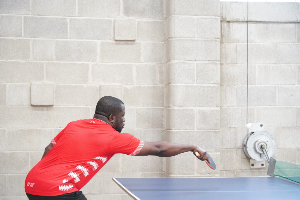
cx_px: 150
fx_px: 583
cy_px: 100
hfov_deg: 28.8
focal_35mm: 70
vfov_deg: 19.5
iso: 10000
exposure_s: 1/160
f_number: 4
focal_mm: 70
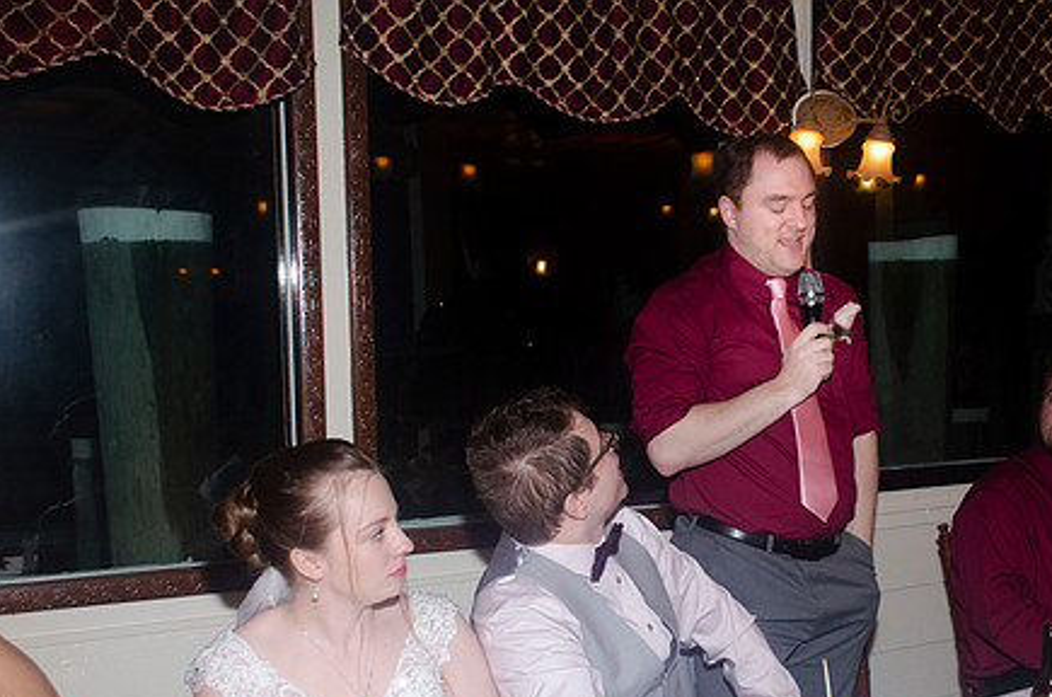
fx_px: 1400
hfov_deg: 40.8
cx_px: 680
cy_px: 462
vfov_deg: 27.8
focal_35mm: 48
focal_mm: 24
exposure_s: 1/60
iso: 400
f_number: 3.8
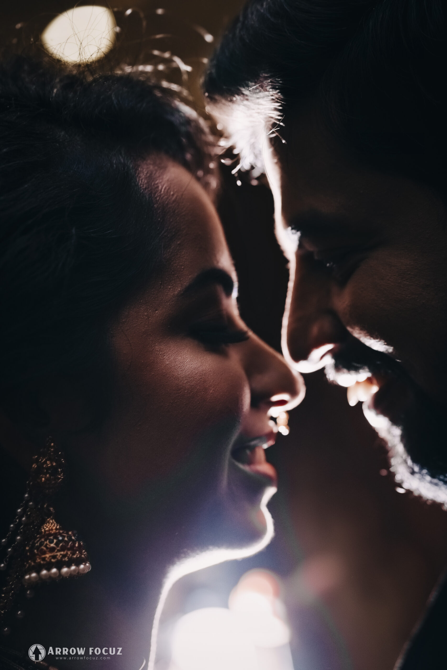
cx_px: 224
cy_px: 335
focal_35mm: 85
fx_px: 1583
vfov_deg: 23.9
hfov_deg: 16.1
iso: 640
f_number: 3.5
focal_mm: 85
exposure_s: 1/60
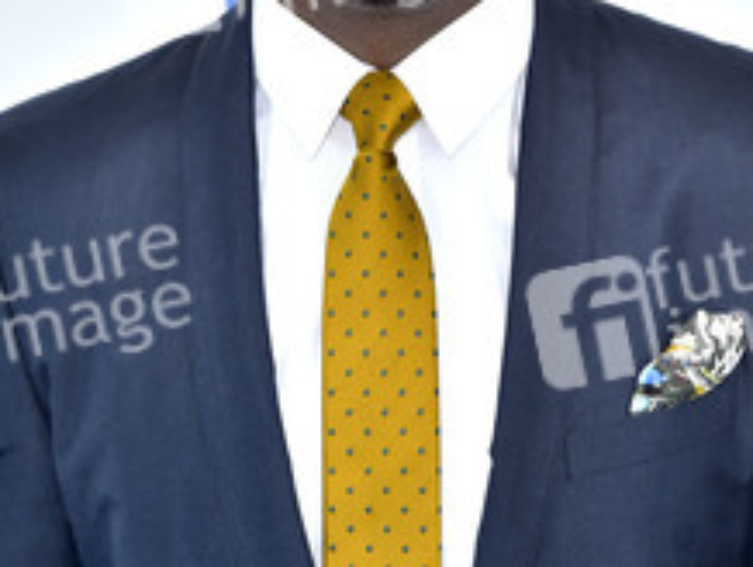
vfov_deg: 5.1
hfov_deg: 6.8
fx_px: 6337
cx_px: 392
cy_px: 135
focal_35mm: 291
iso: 500
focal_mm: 165
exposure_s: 1/320
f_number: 6.3
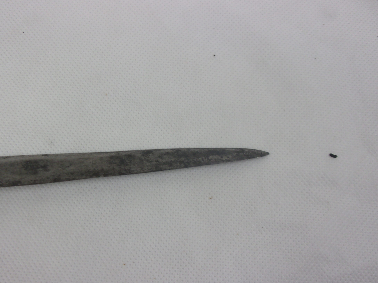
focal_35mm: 33
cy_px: 161
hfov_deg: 55.2
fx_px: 360
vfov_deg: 42.8
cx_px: 167
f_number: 3.9
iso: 80
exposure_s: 1/38
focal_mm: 5.1
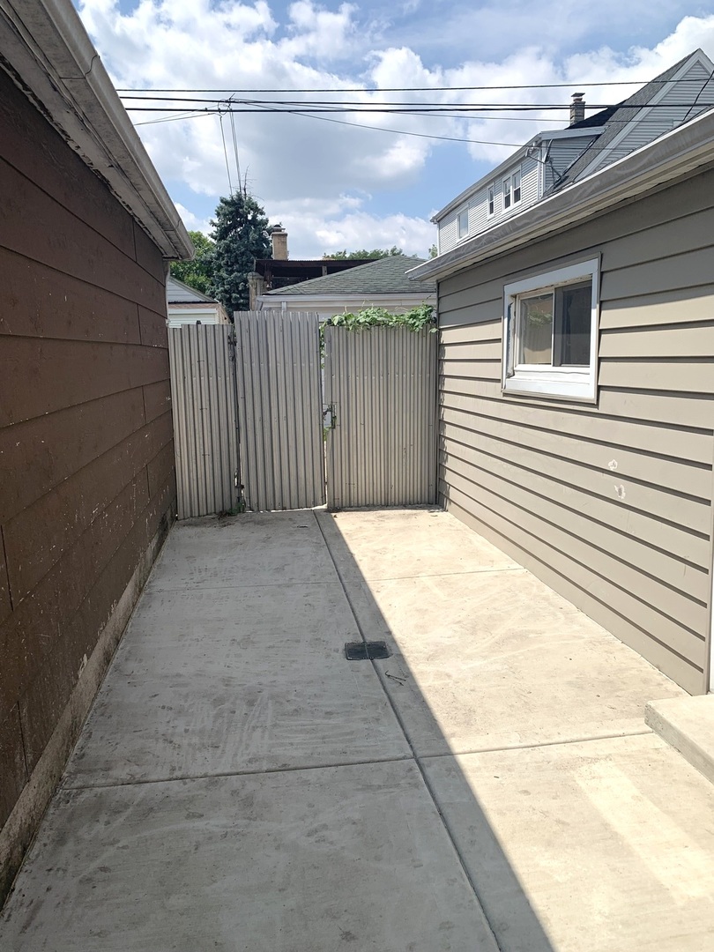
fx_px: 715
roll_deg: +1.6
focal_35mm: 26
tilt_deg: -9.2
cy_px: 476
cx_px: 357
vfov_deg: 67.3
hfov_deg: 53.1
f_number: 1.8
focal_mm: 4.25
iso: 25
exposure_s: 1/3521
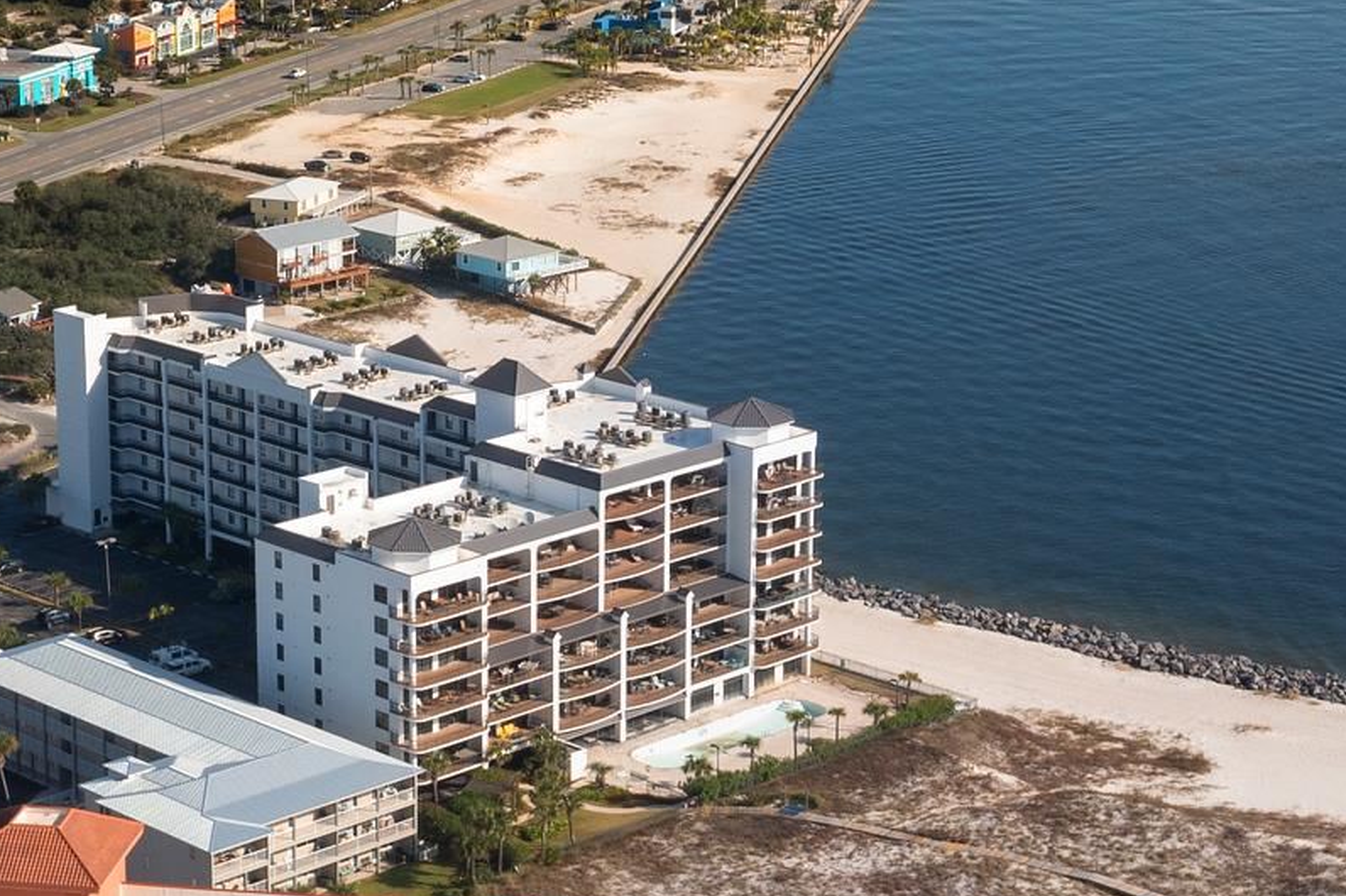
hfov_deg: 22.5
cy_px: 356
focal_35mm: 90
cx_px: 405
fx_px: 3363
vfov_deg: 15.2
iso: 100
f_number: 5.6
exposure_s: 1/400
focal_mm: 10.26
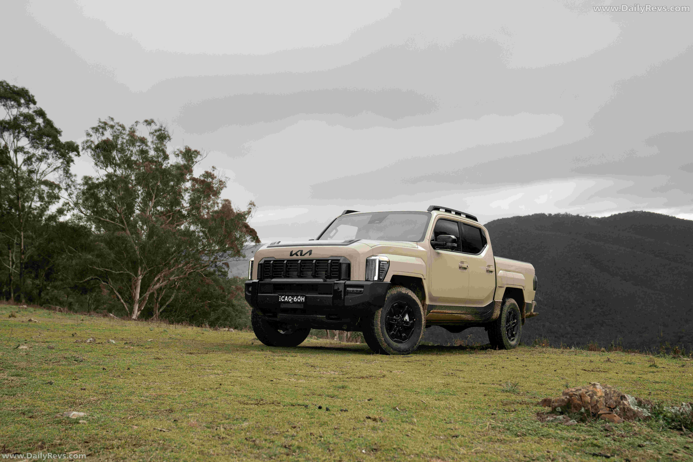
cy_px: 231
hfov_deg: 48.5
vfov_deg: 33.4
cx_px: 346
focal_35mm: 40
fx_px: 770
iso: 800
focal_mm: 40
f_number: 4.5
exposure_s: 1/1000
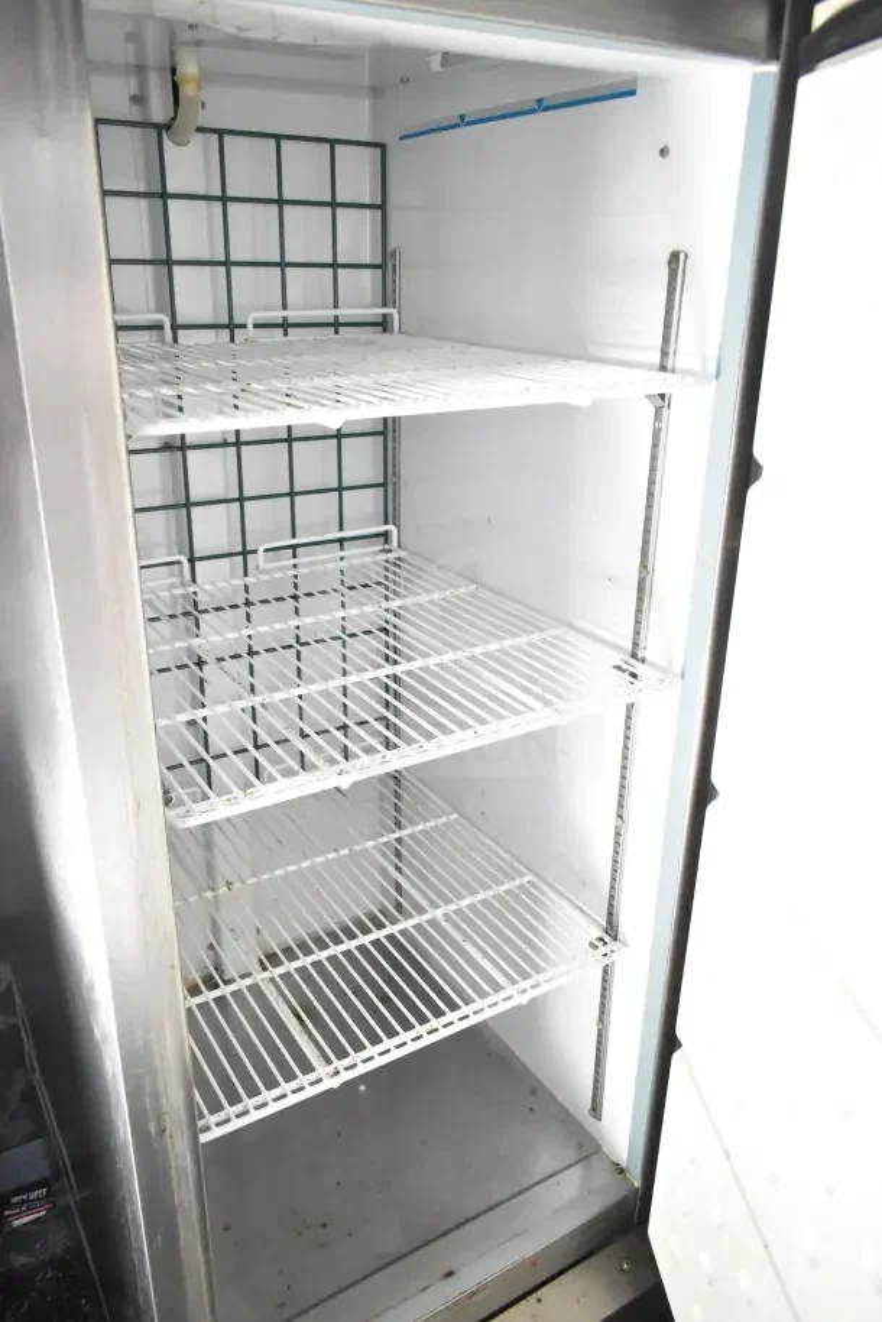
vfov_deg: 67.4
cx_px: 441
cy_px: 661
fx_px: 991
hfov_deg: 48.0
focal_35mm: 27
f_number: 4.5
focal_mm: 18
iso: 6400
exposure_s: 1/80
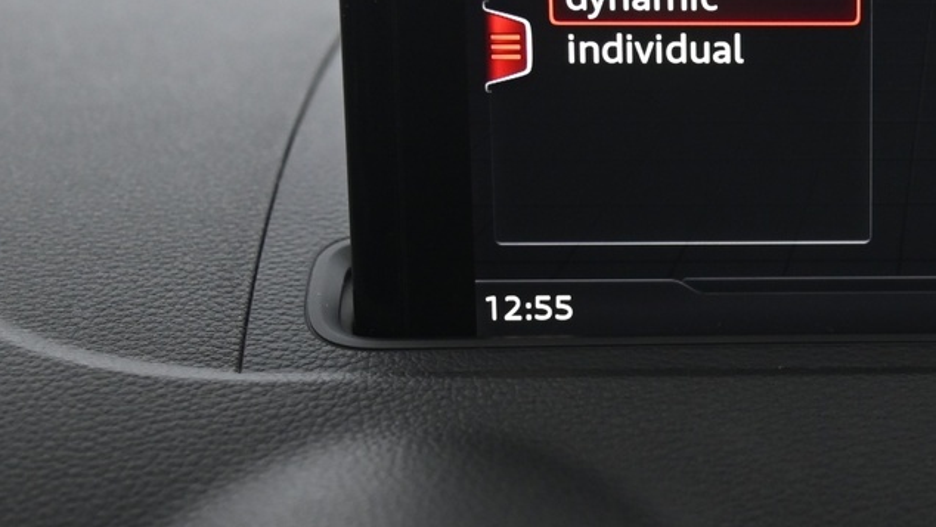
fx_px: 2929
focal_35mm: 118
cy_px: 391
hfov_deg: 17.8
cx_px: 914
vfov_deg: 10.3
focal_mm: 44
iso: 2000
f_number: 4
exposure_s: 1/25
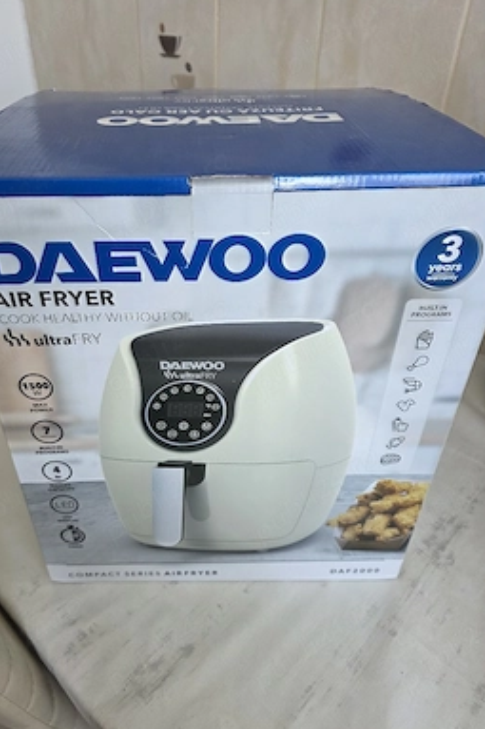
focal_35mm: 25
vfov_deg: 71.5
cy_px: 369
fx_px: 506
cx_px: 205
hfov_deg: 51.1
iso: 200
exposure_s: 1/120
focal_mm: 6.3
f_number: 1.7
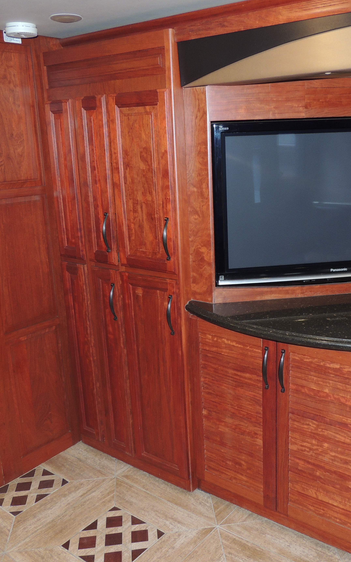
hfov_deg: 37.1
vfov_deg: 56.7
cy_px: 281
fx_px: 520
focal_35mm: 34
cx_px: 209
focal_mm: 4.3
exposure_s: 1/30
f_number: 3
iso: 200
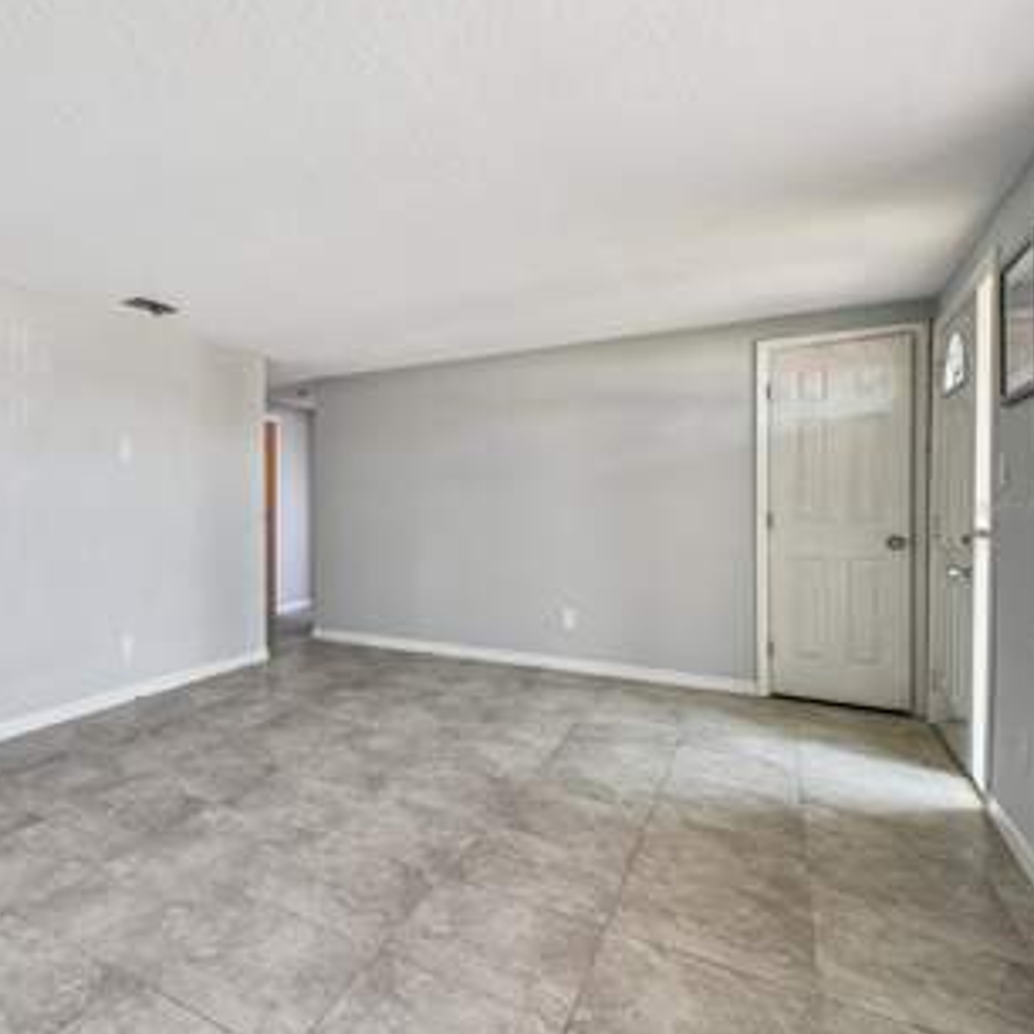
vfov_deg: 74.8
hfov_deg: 69.3
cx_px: 243
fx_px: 676
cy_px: 505
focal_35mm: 20
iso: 100
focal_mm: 10
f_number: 7.1
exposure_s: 1/8
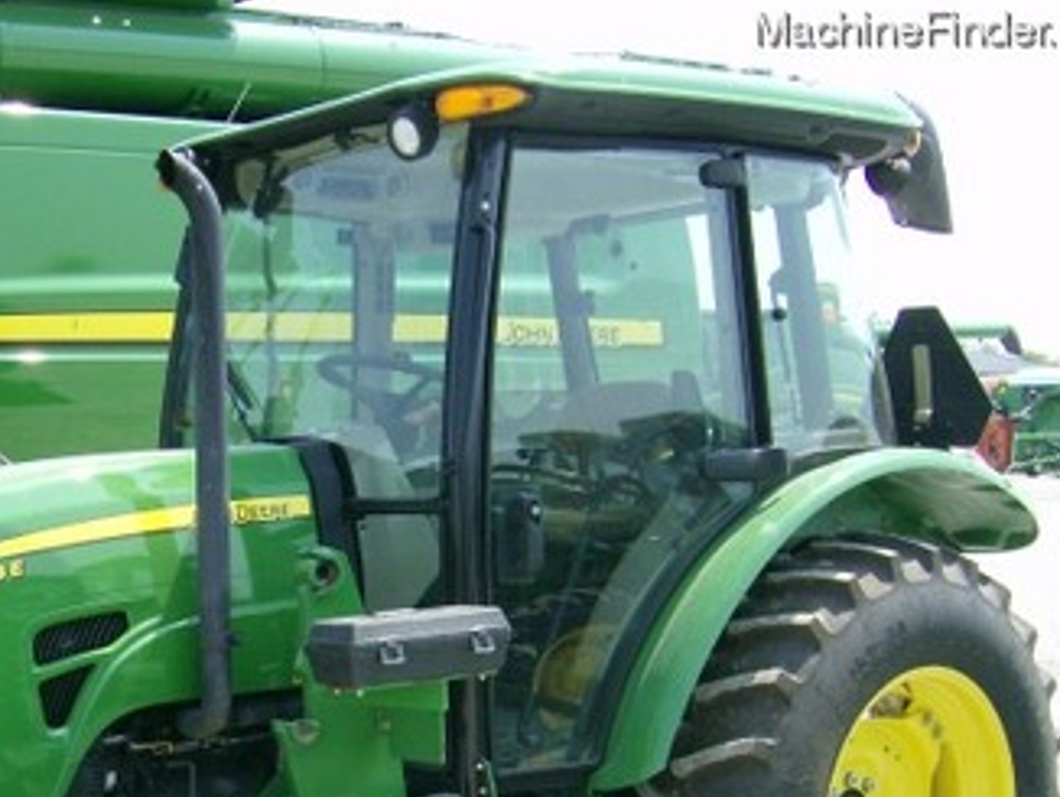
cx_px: 257
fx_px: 1839
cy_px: 647
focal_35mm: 60
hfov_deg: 31.5
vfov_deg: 24.0
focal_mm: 6
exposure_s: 1/294
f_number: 4.7
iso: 100
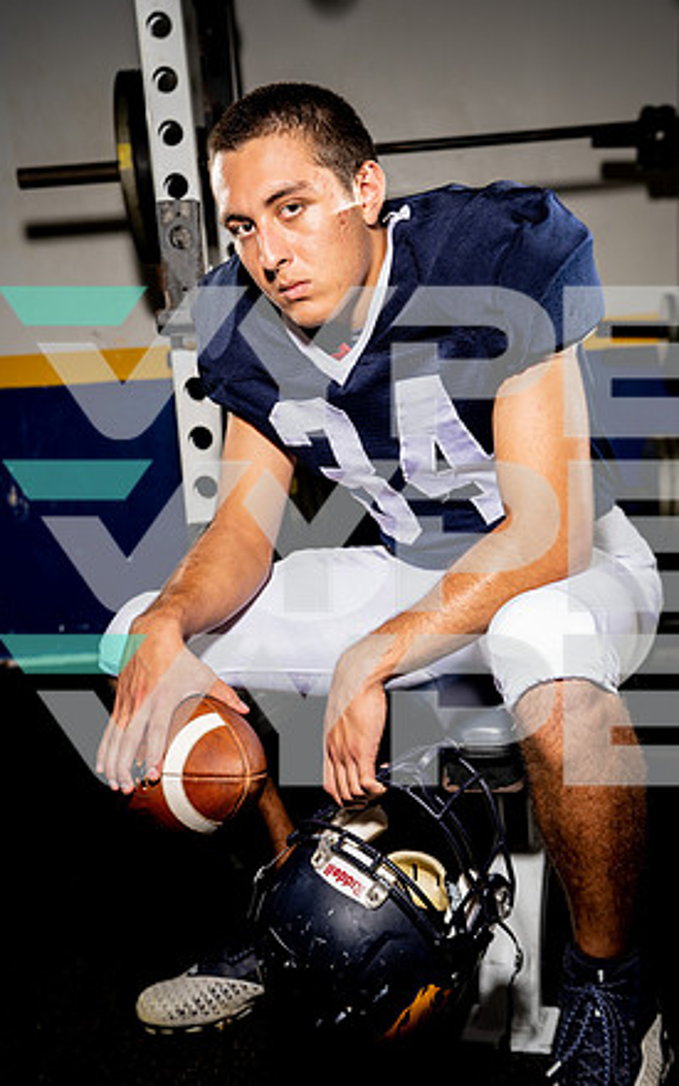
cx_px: 368
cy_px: 538
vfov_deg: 41.1
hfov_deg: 26.3
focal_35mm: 49
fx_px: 1451
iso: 200
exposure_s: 1/250
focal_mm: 47
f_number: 4.5
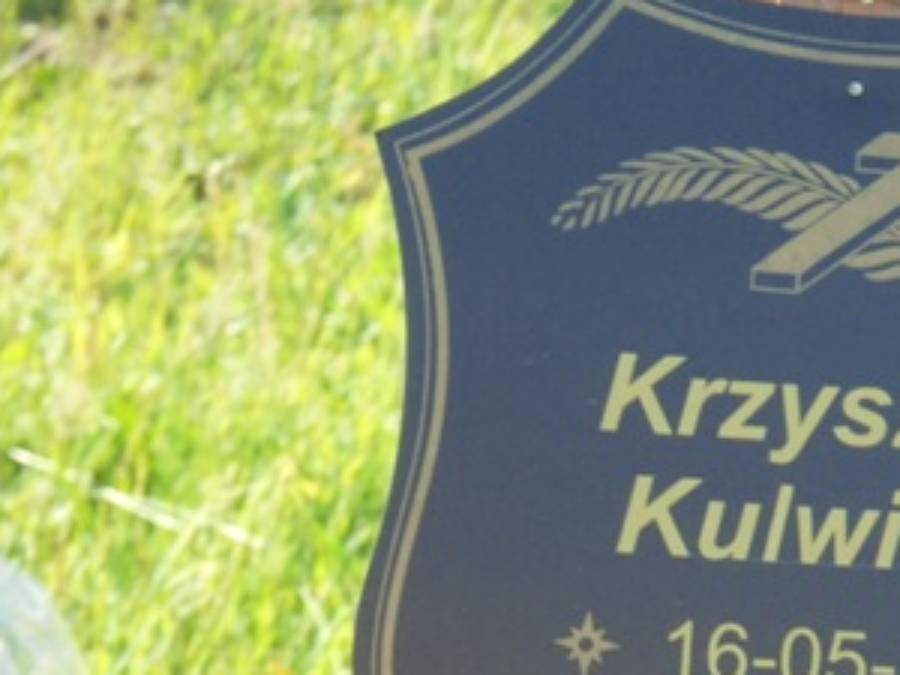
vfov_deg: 4.5
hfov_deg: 5.9
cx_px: 702
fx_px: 8658
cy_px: 705
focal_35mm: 333
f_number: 6.5
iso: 100
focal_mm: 27.6
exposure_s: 1/125
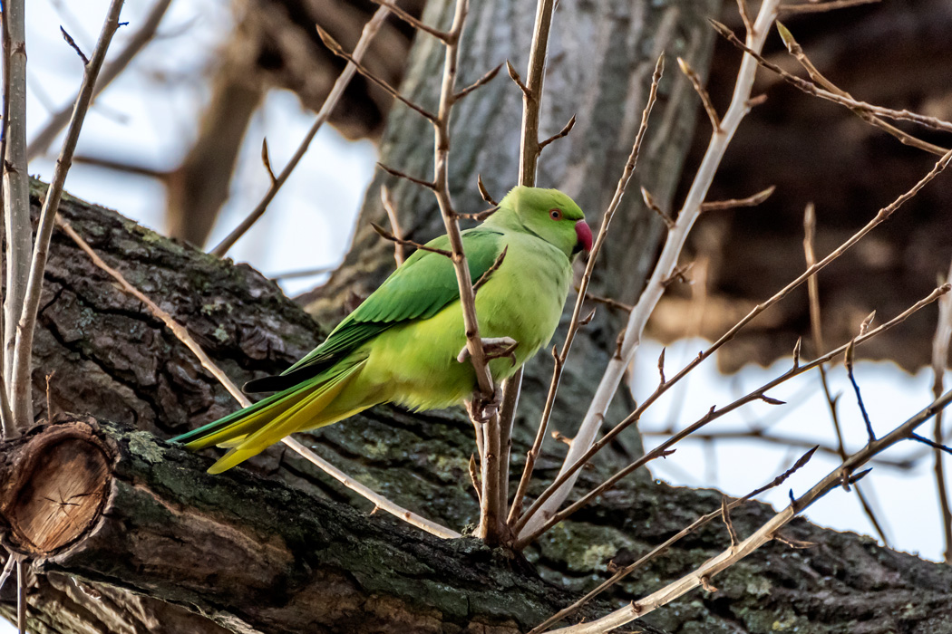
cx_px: 476
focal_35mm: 300
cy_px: 317
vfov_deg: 4.6
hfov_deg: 6.9
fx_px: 7933
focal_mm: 300
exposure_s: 1/1600
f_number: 5.6
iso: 1600
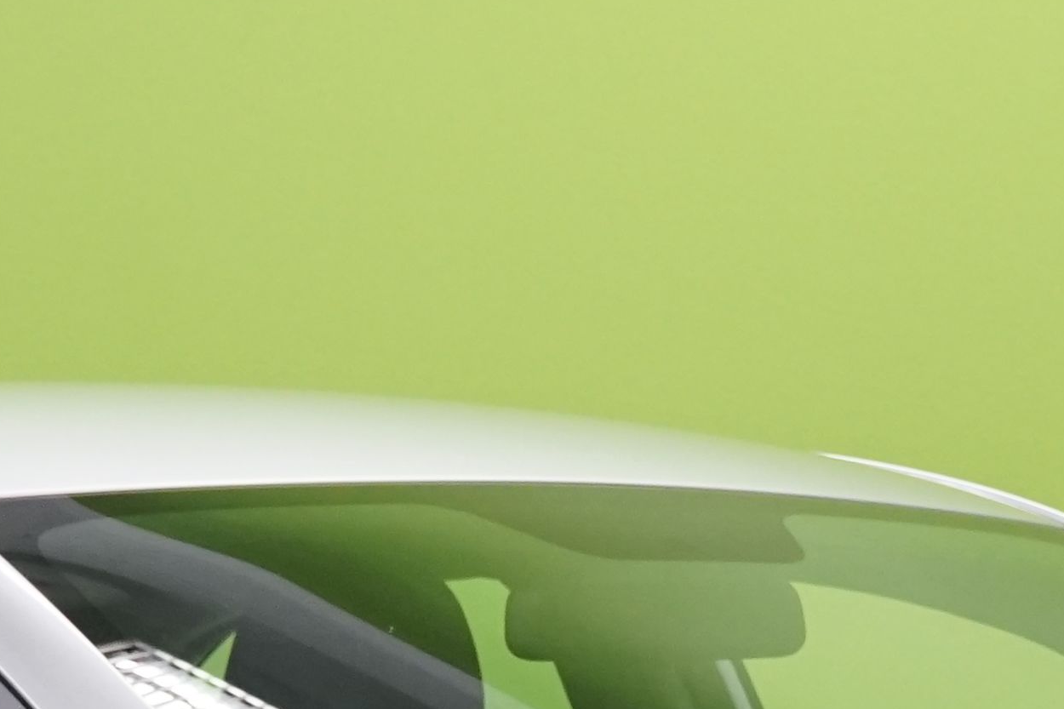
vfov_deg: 4.4
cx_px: 607
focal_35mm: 312
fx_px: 9219
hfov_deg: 6.6
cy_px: 1107
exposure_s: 1/25
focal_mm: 65
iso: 1250
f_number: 8
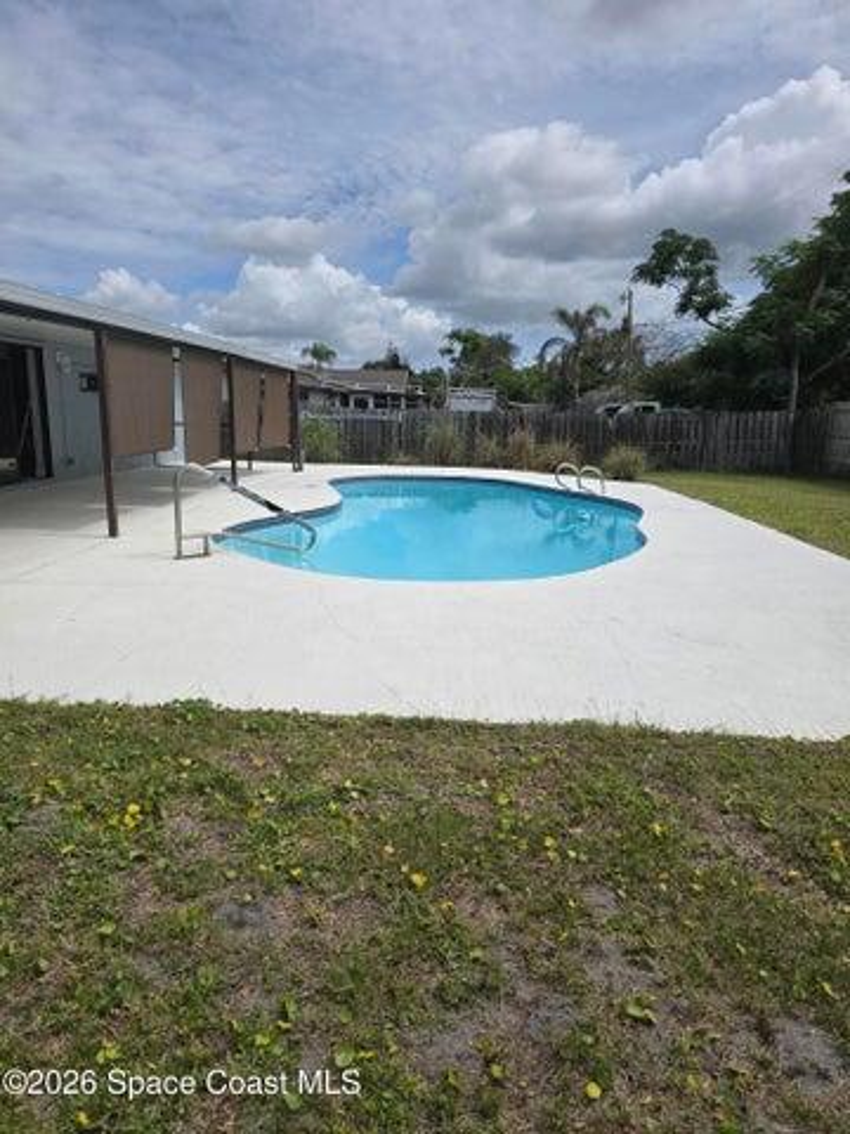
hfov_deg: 58.9
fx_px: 753
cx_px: 425
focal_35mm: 23
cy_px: 567
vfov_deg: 73.9
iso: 12
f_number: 1.7
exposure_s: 1/1601
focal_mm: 6.3
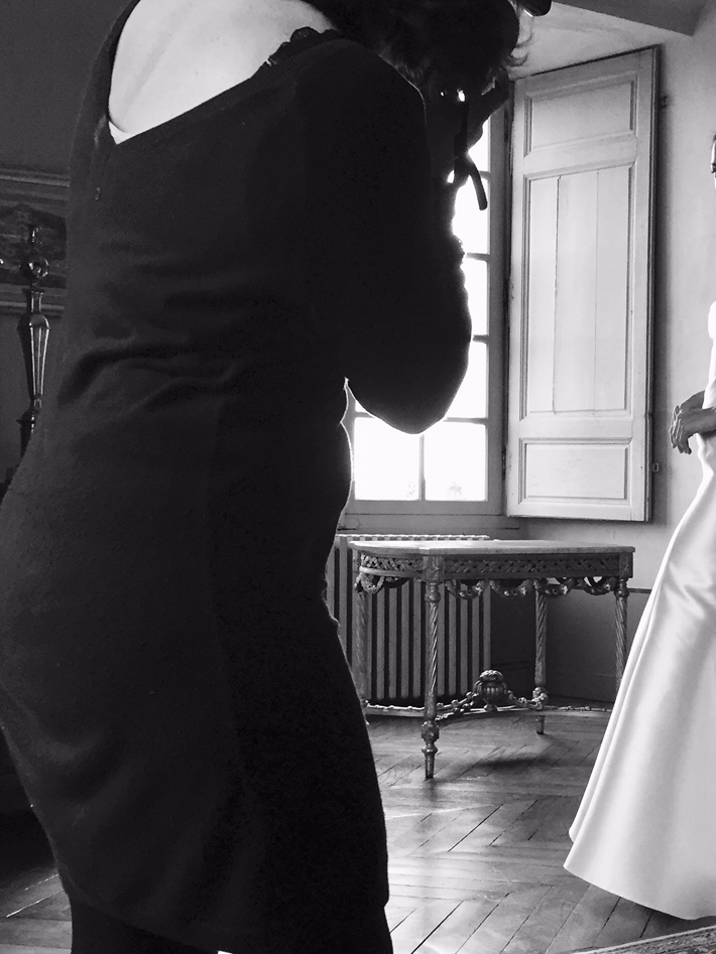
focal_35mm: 50
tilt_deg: +1.6
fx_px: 1379
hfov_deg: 28.7
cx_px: 534
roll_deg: +0.2
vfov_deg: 38.2
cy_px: 474
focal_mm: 4.15
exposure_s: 1/33
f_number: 2.2
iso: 160
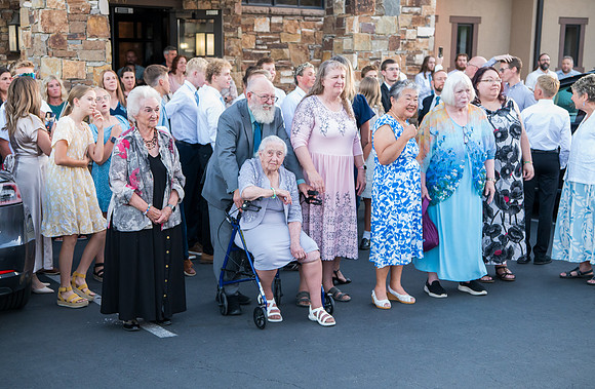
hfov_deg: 34.7
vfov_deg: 23.1
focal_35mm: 58
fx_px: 952
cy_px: 198
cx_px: 289
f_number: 5
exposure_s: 1/320
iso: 3200
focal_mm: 55
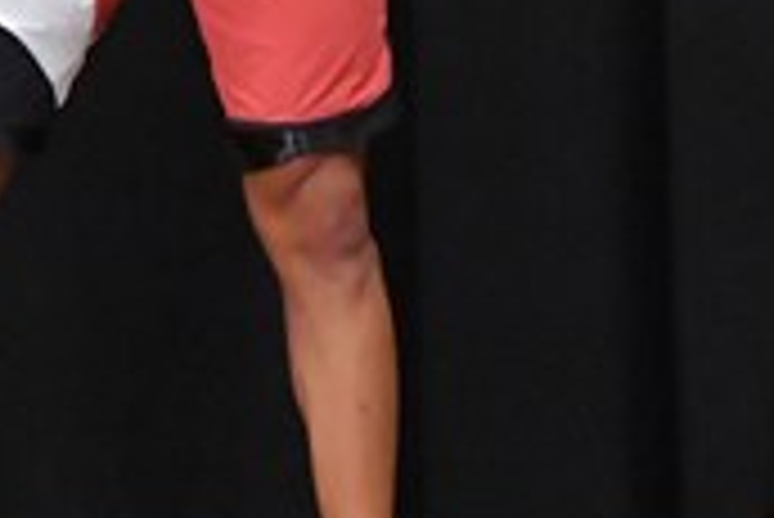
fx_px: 19559
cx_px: 691
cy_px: -162
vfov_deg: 1.5
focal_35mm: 909
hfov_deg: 2.3
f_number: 5.6
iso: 8000
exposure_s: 1/400
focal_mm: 135
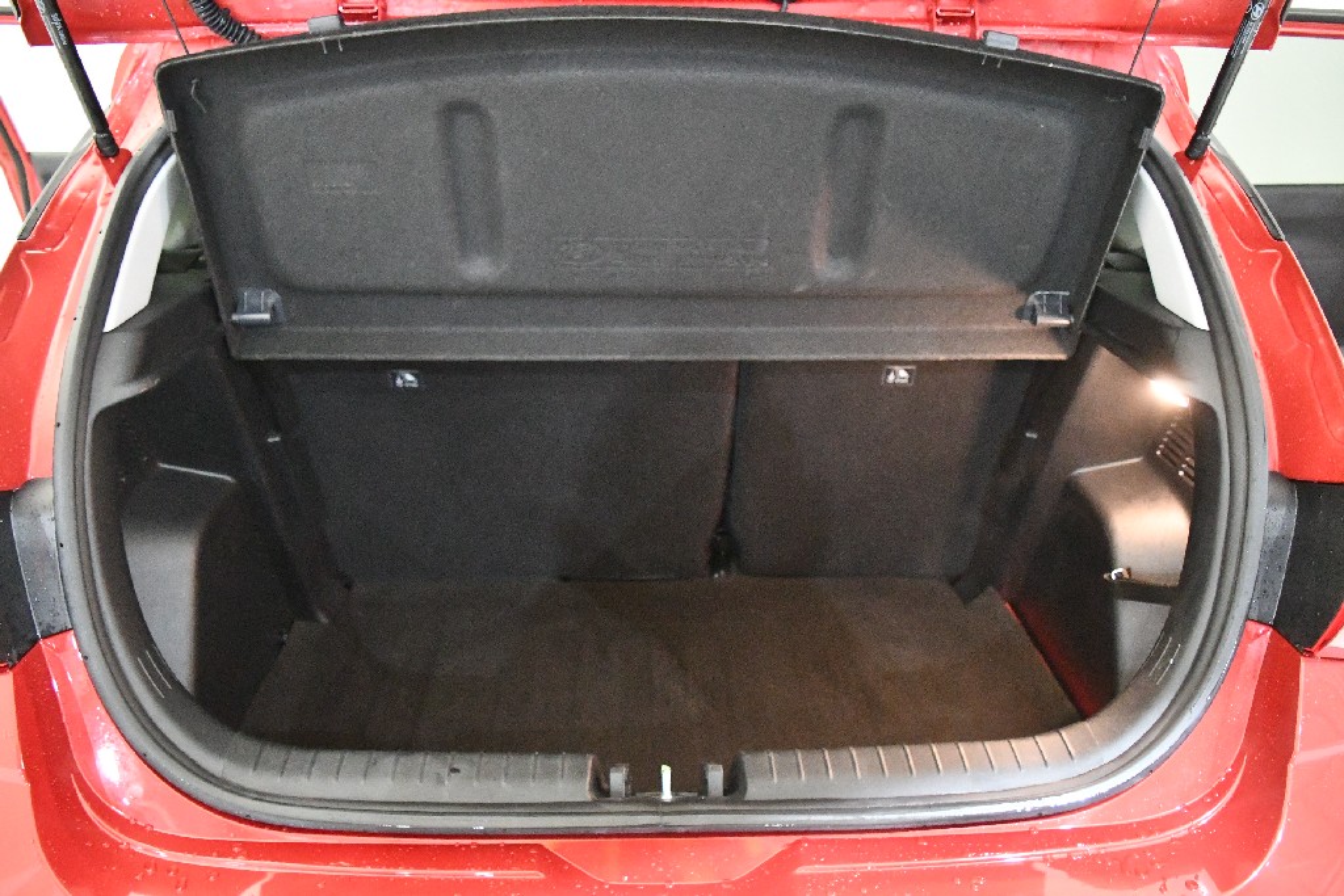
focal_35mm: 27
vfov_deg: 47.9
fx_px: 1008
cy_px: 448
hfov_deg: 67.4
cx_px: 672
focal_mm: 18
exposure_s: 1/40
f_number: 3.5
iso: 12800
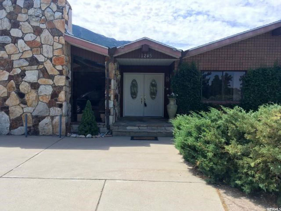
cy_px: 106
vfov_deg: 48.2
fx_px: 235
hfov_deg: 61.7
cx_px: 140
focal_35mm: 29
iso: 25
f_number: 2.2
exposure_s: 1/680
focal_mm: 4.15
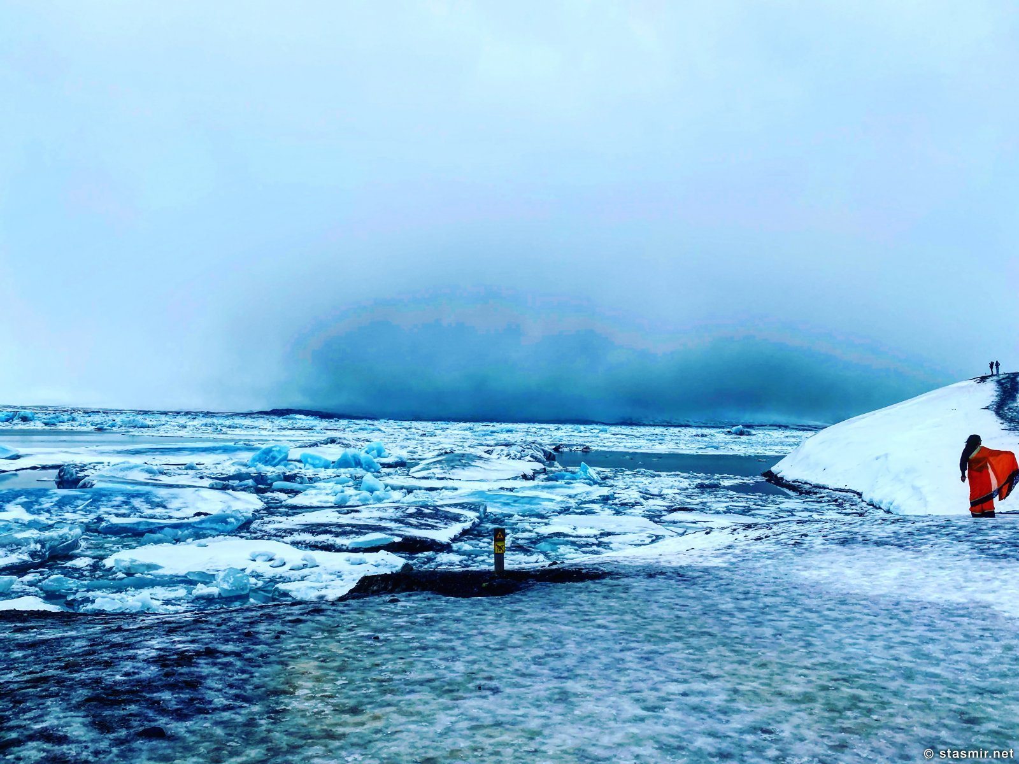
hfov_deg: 67.3
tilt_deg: +3.4
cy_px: 382
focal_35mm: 26
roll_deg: -3.8
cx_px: 510
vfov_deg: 53.1
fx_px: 765
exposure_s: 1/1996
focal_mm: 4.25
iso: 32
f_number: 1.8
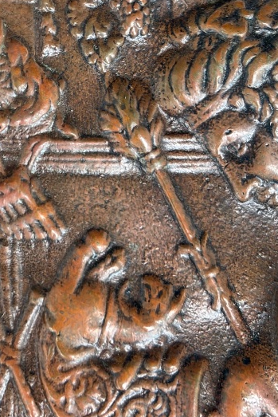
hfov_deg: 10.9
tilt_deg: -83.5
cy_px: 65
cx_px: -29
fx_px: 1435
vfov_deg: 16.4
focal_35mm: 124
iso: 40
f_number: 1.6
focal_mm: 5.96
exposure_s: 1/121
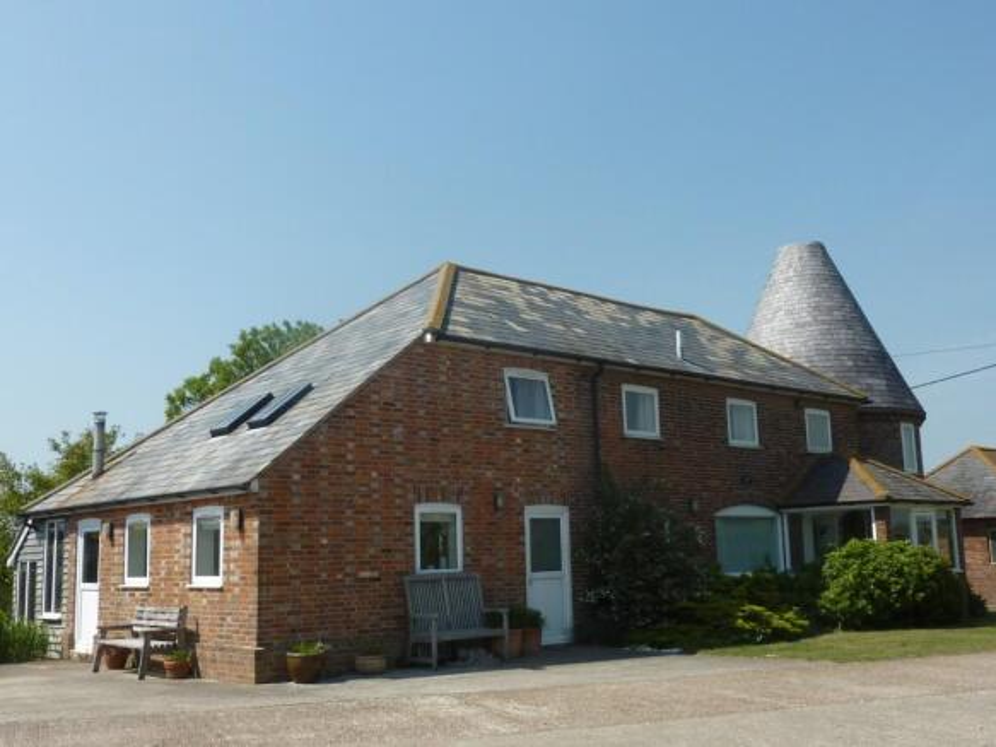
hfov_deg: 51.4
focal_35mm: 36
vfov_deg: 39.6
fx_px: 1036
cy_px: 374
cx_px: 498
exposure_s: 1/400
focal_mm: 4.1
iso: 80
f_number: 5
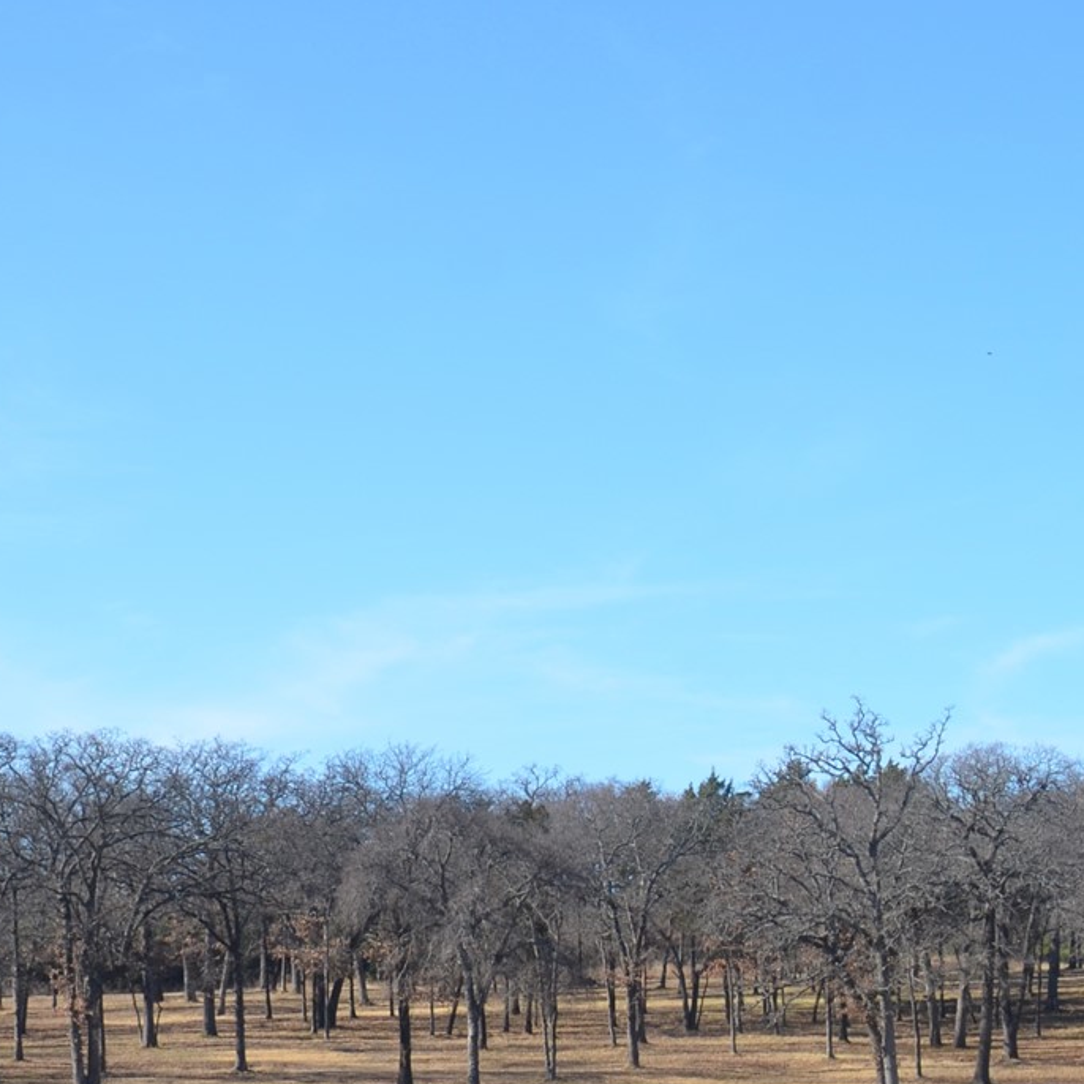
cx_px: 1293
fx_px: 3437
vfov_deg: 17.5
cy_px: 1056
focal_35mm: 97
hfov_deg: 17.1
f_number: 8
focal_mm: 24
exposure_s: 1/250
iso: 140
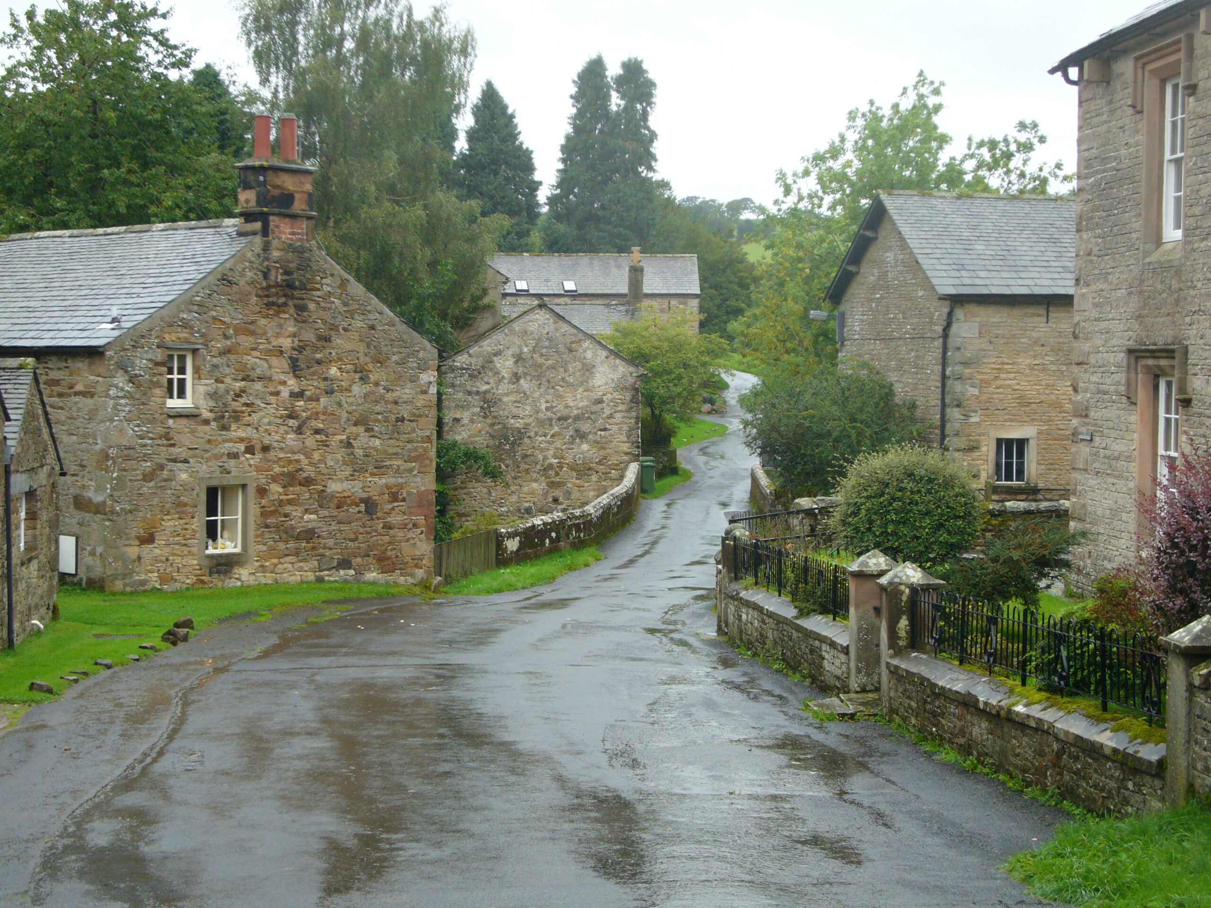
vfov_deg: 23.3
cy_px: 454
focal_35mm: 63
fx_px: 2204
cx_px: 606
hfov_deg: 30.7
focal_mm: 10.3
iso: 100
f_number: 4.1
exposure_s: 1/30
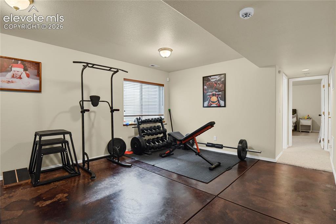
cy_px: 112
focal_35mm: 17
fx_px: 159
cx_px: 168
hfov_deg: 93.3
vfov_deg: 70.4
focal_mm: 17
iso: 8000
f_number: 8
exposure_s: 1/20
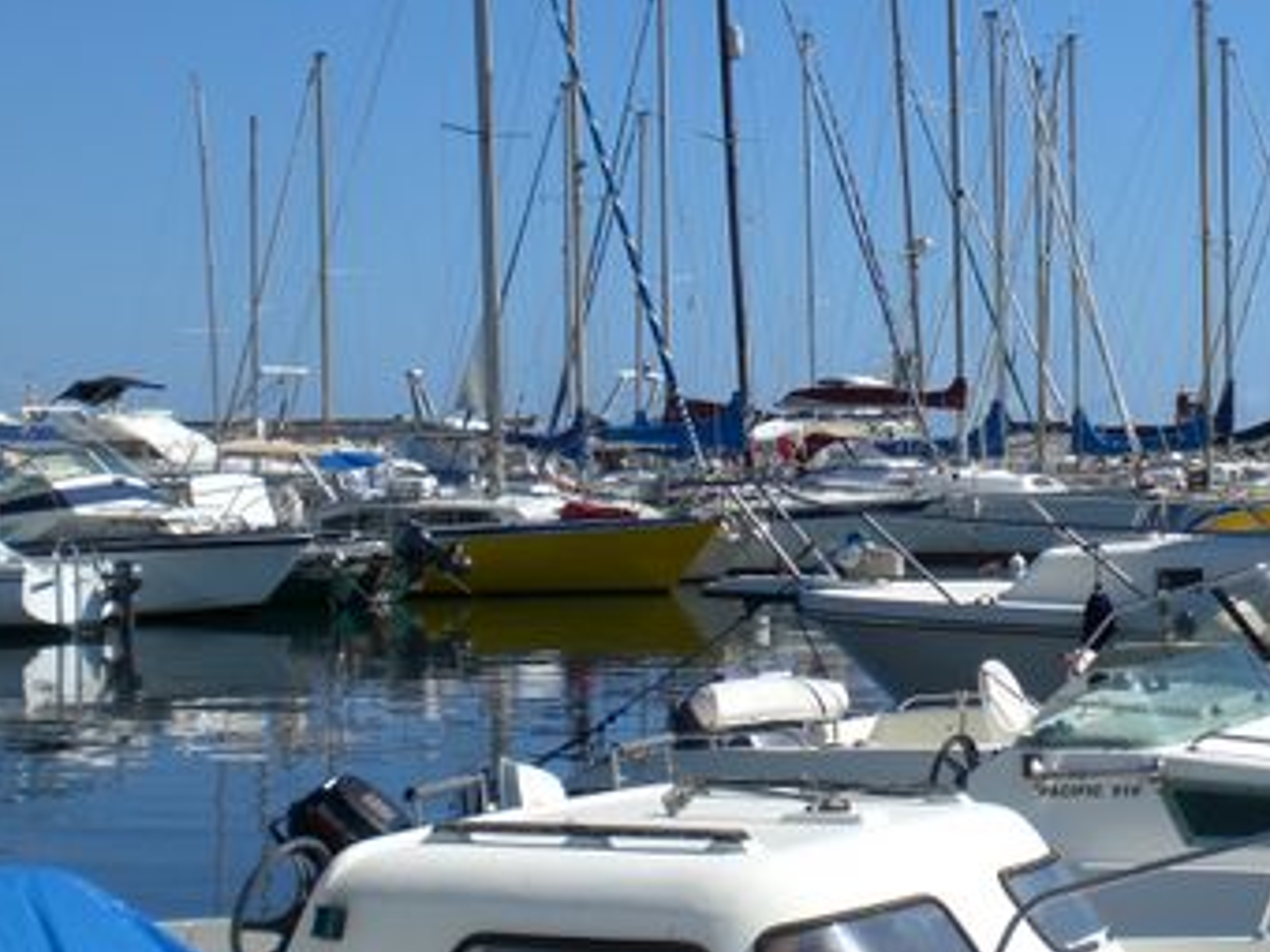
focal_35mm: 90
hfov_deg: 21.5
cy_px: 478
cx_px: 1023
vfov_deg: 16.4
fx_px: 3302
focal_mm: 8.44
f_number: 5.1
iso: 50
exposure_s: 1/500
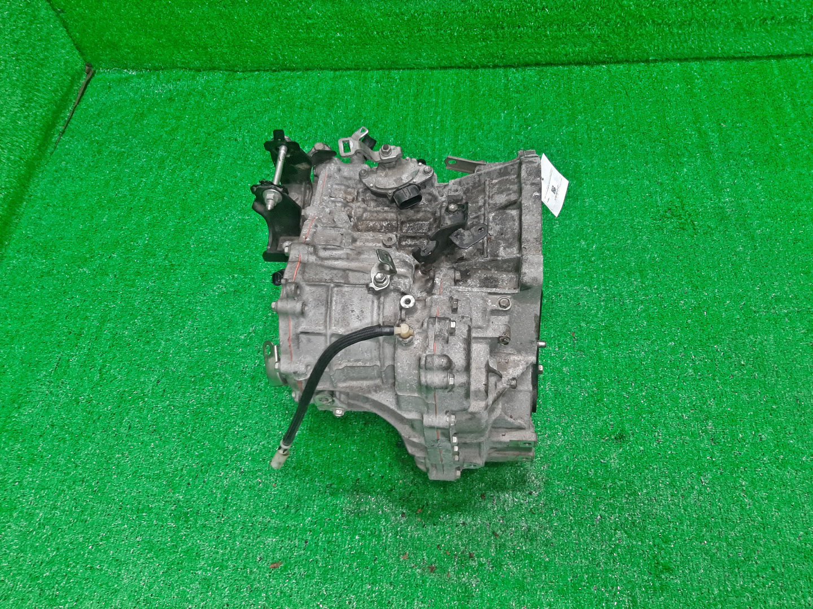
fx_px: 611
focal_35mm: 26
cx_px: 406
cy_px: 304
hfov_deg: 67.3
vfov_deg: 53.1
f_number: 1.7
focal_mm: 3.93
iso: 120
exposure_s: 1/50
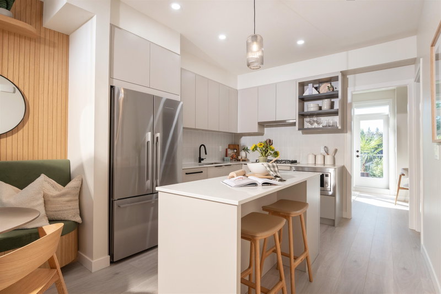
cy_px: 147
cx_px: 220
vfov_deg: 67.3
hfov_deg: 90.0
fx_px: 220
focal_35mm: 18
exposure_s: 1/80
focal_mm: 18
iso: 800
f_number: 13
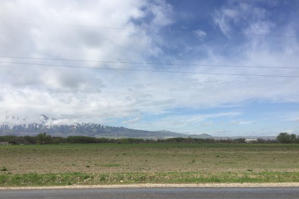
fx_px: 257
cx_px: 146
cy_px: 109
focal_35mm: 31
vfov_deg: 42.3
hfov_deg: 60.3
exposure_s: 1/3300
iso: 32
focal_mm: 4.15
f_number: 2.2
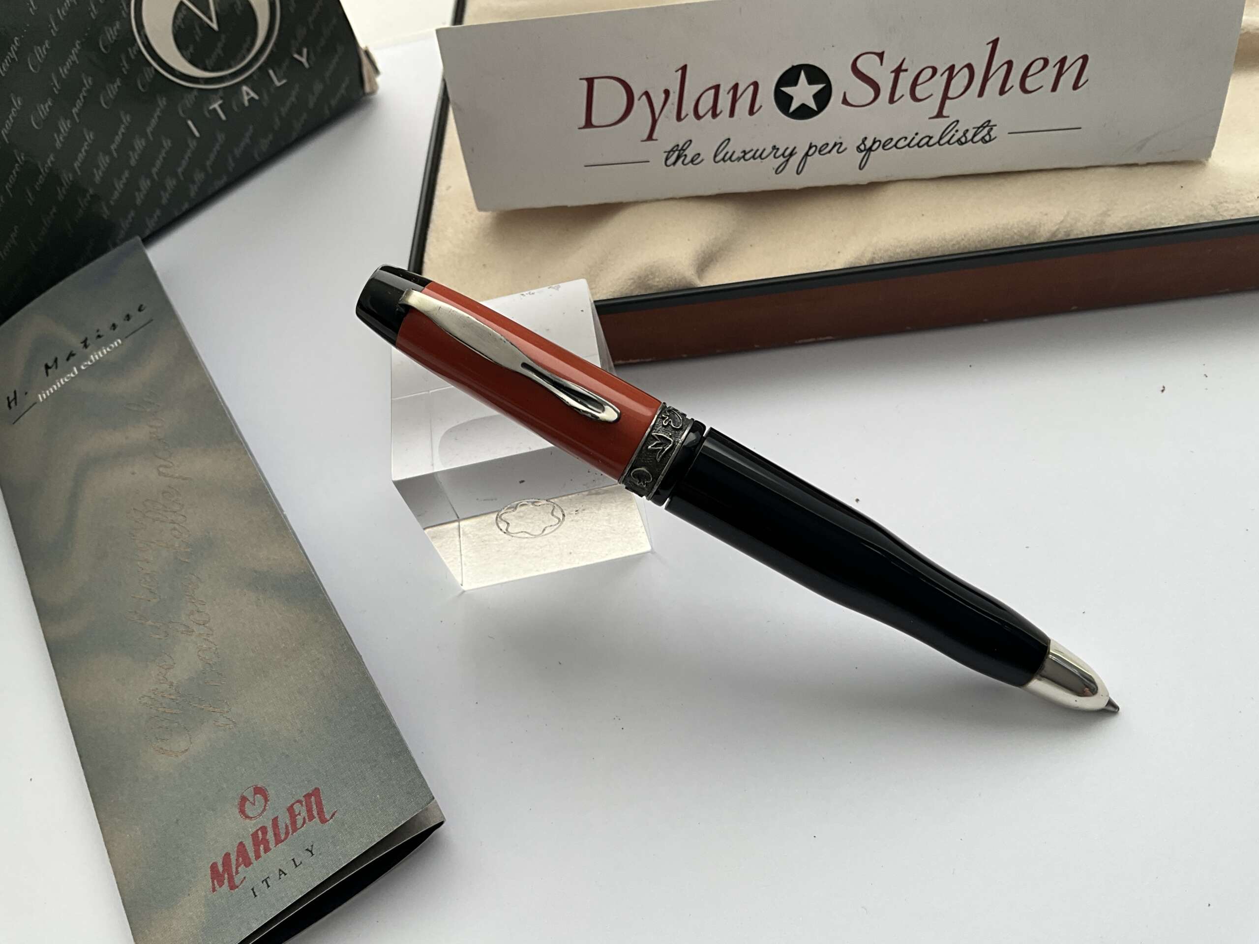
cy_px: 472
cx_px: 630
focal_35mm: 29
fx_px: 1055
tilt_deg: -53.9
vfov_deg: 48.2
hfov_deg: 61.7
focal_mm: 3
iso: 25
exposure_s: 1/122
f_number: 1.8
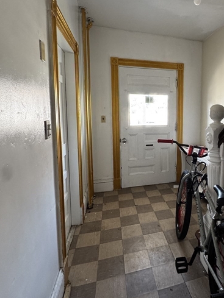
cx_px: 173
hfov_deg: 57.4
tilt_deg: -6.6
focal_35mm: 22
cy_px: 131
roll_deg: +0.0
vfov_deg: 76.1
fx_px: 190
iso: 250
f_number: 2.2
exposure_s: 1/99
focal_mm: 2.22
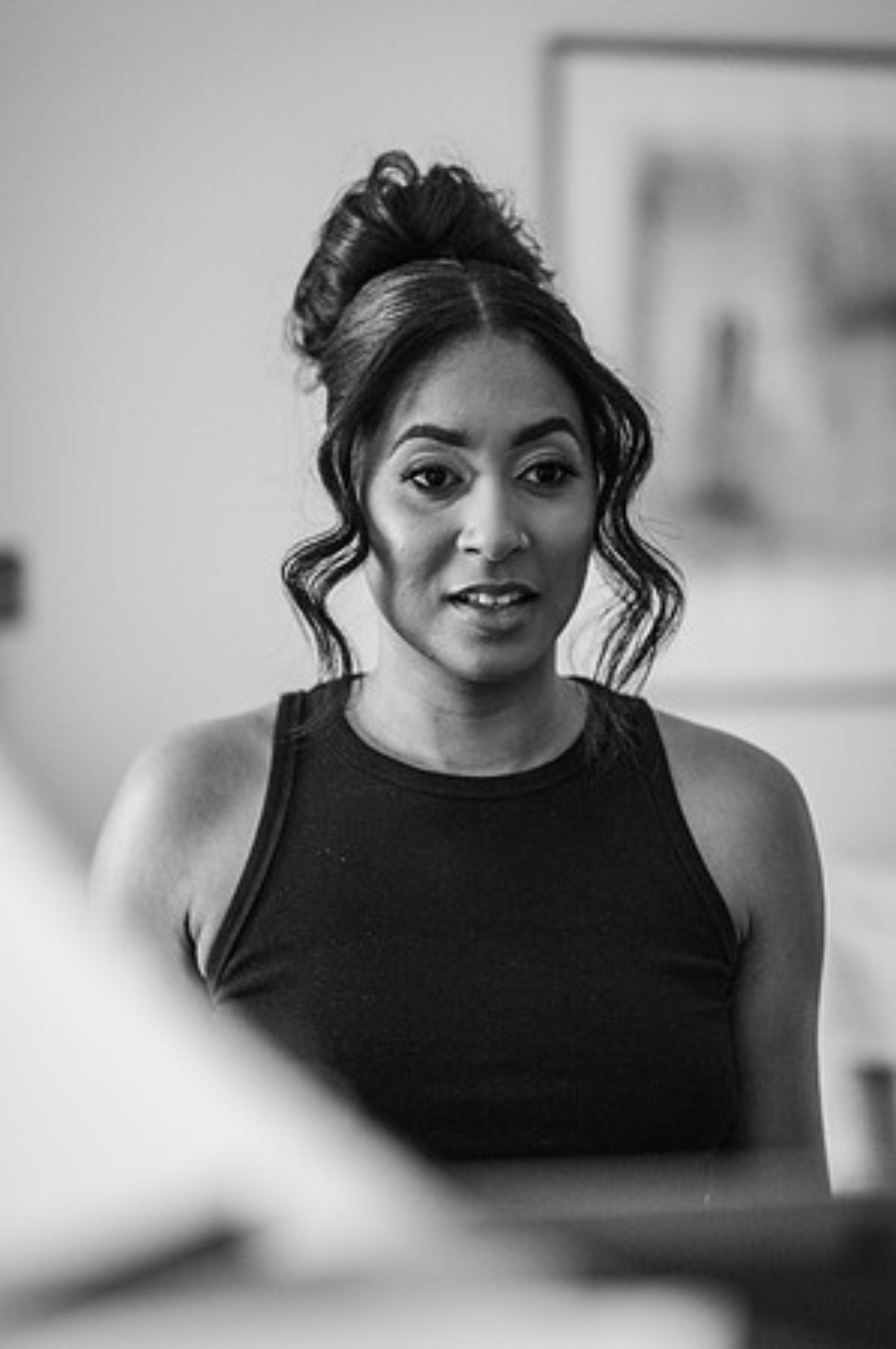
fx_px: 3180
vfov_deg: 23.9
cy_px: 674
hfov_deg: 16.0
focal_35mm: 85
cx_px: 448
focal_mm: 85
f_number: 1.8
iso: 800
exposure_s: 1/200
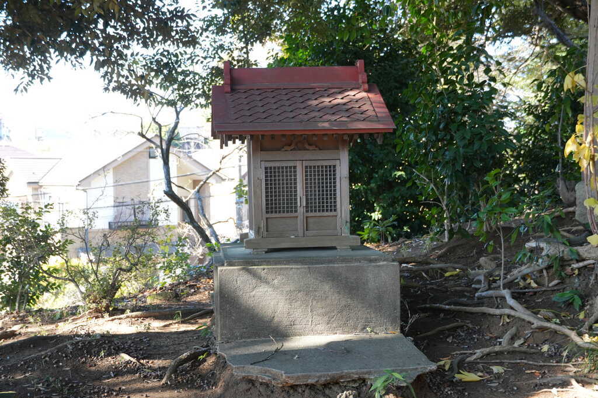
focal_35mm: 50
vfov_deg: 27.2
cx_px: 299
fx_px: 822
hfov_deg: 40.0
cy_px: 199
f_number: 4.5
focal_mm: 33
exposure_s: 1/60
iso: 250
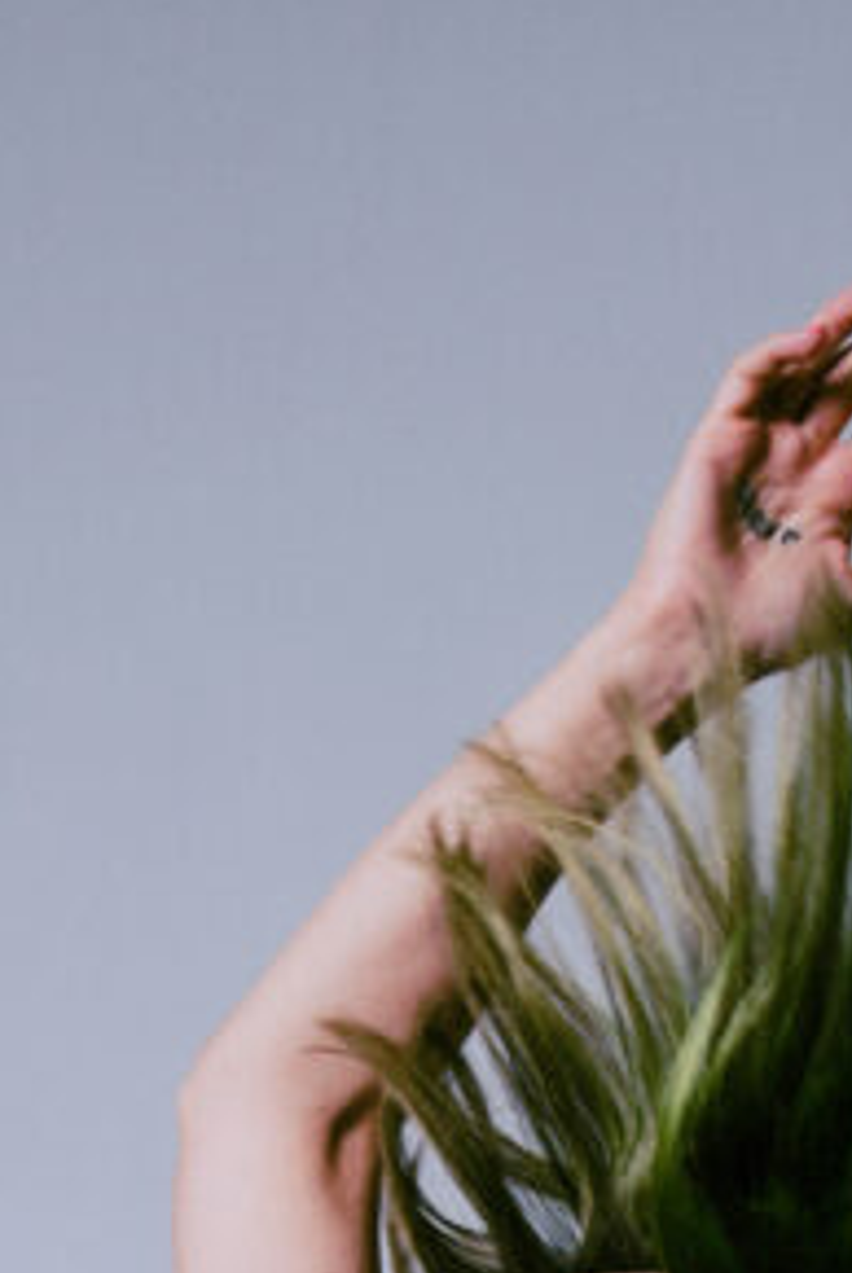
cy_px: 2230
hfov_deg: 10.6
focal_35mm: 127
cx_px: 1004
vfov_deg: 14.4
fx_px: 4497
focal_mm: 36
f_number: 9
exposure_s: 1/160
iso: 100
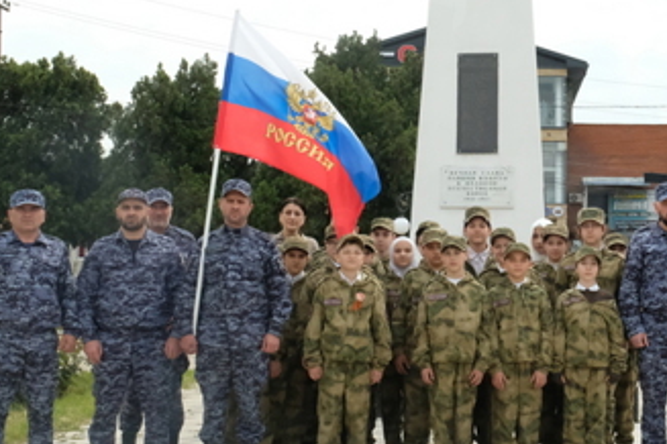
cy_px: 169
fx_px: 1149
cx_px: 481
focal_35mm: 62
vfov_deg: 21.9
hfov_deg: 31.9
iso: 4000
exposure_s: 1/1700
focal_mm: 18
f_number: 13
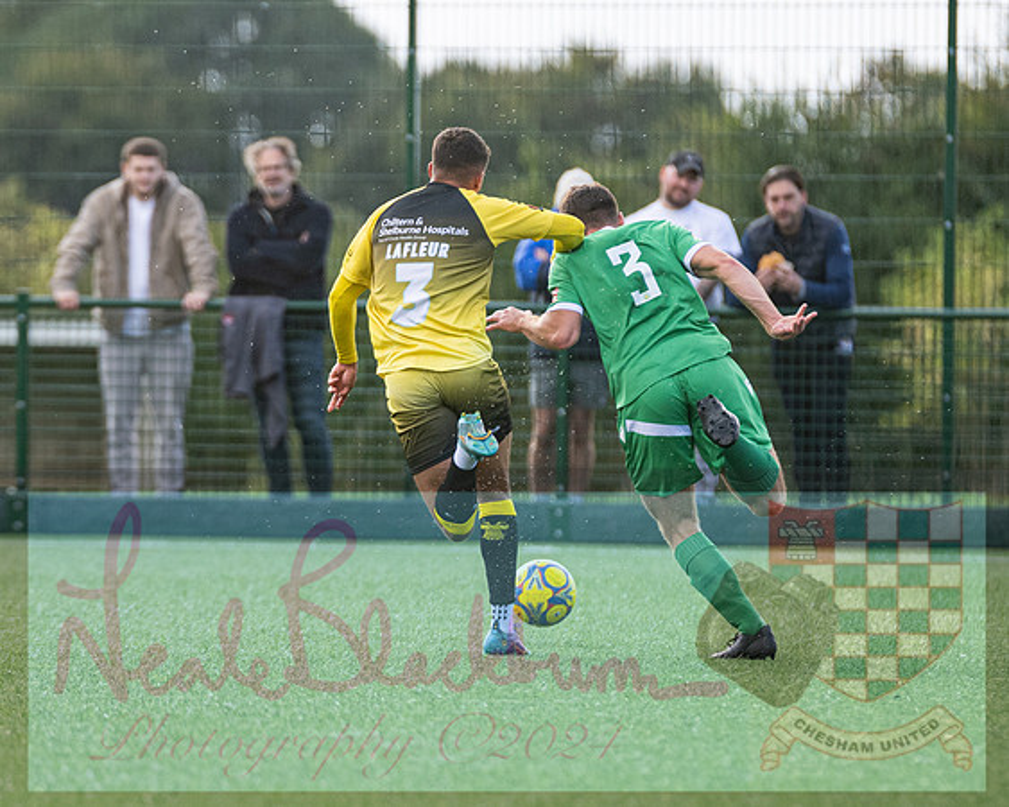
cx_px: 201
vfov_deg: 2.3
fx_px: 20409
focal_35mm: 684
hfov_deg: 2.8
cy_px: 460
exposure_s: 1/1250
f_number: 4
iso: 400
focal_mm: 300
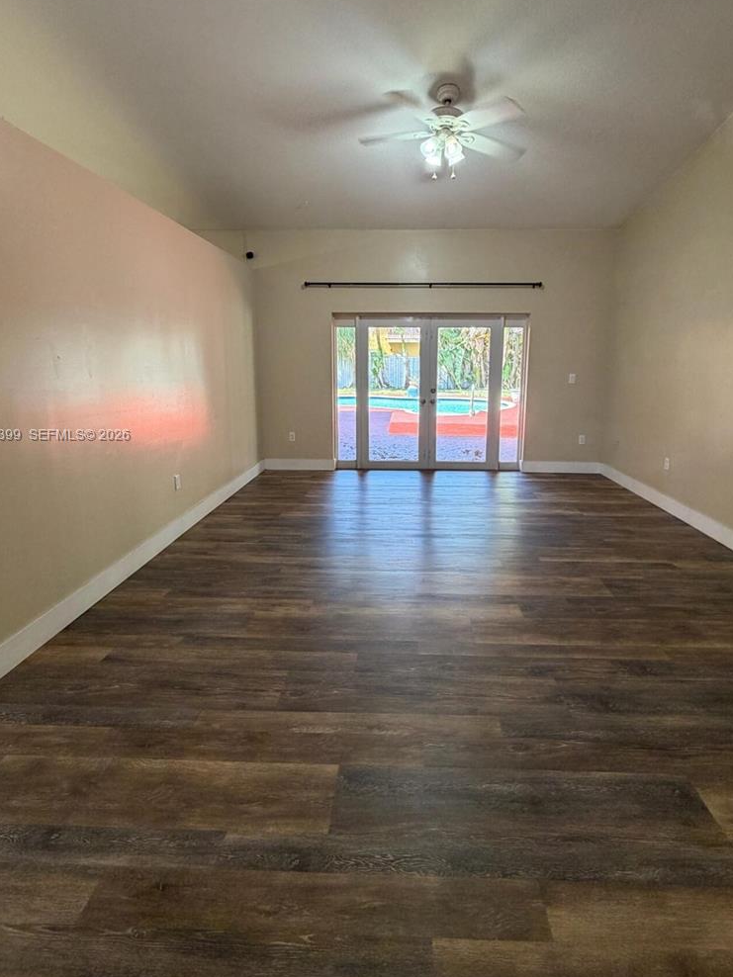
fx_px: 480
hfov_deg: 74.6
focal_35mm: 17
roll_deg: +0.7
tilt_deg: -9.3
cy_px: 436
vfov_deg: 90.7
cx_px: 392
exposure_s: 1/60
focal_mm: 2.22
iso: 160
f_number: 2.2
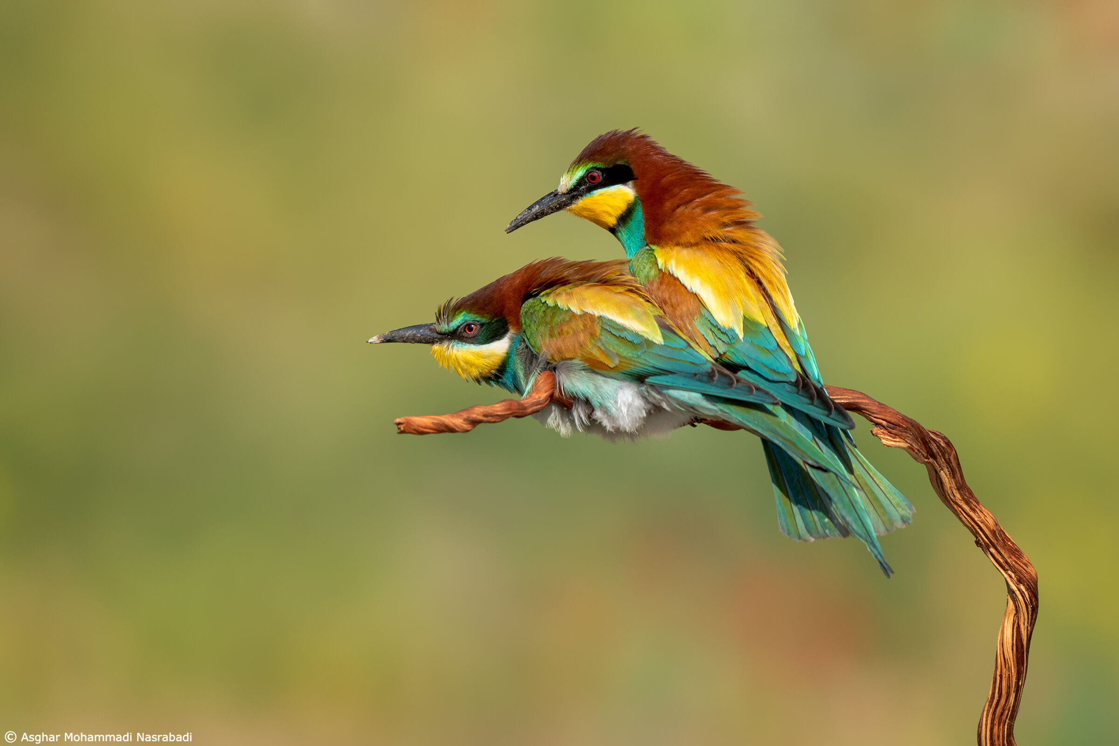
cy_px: 373
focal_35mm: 600
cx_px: 560
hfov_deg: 3.4
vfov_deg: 2.3
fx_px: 18649
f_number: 7.1
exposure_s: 1/3200
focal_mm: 600
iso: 800
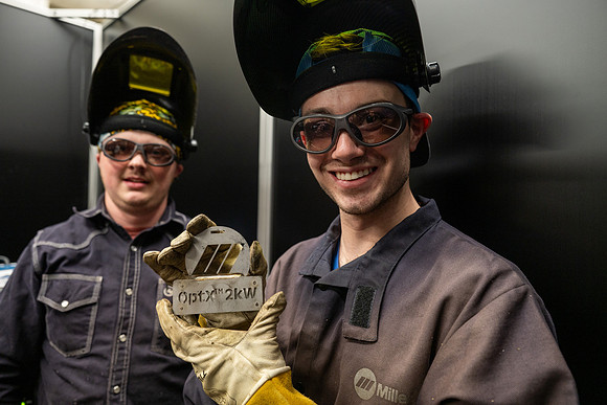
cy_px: 202
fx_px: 405
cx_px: 304
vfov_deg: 53.2
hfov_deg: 73.7
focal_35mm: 24
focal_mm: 24
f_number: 3.5
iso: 640
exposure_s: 1/80
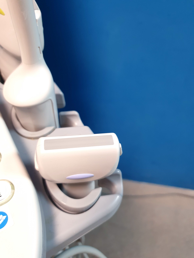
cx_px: 97
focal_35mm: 26
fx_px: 194
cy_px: 129
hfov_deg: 53.1
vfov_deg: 67.3
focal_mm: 4.3
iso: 200
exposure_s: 1/50
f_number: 1.5
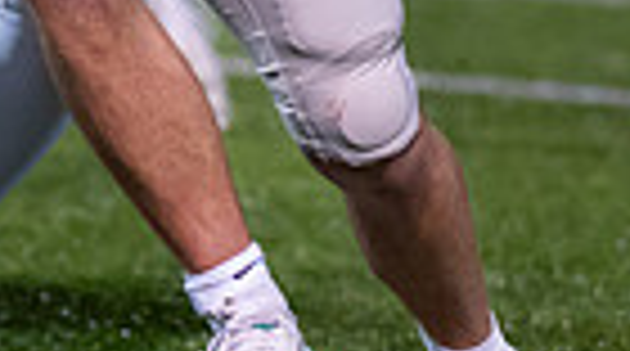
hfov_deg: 2.0
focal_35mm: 1057
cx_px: 352
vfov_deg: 1.1
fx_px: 17617
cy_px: -315
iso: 1600
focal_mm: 135
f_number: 1.8
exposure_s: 1/1250
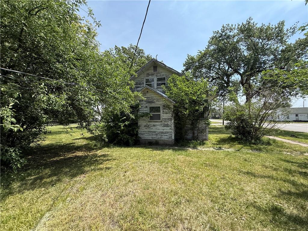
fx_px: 125
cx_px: 154
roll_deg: +2.6
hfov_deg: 102.1
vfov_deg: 85.7
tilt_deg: +2.5
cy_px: 116
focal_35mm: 14
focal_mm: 2.22
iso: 50
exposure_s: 1/779
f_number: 2.2
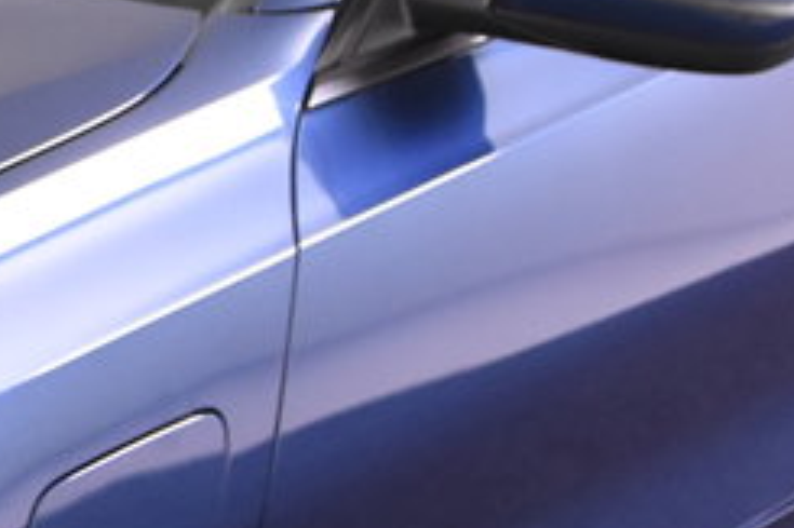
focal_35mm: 157
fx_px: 3460
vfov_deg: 8.7
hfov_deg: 12.4
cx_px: -438
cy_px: 403
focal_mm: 20
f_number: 3.2
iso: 1600
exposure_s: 1/40
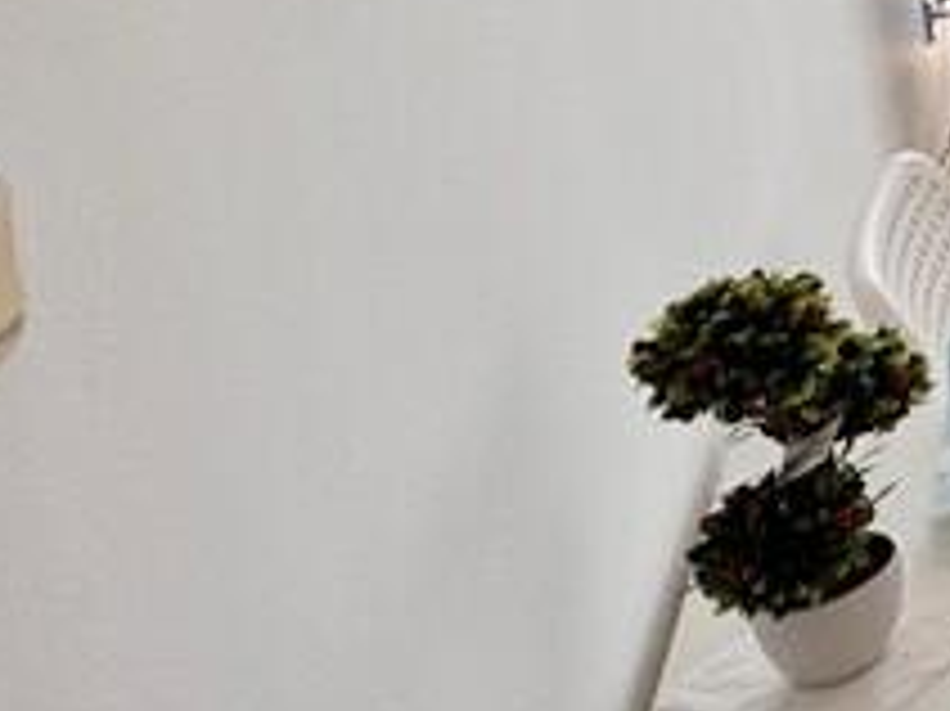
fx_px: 1865
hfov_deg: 16.4
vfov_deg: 19.4
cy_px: -284
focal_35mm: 68
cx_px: 2134
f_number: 2.2
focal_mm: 2.22
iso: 40
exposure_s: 1/99
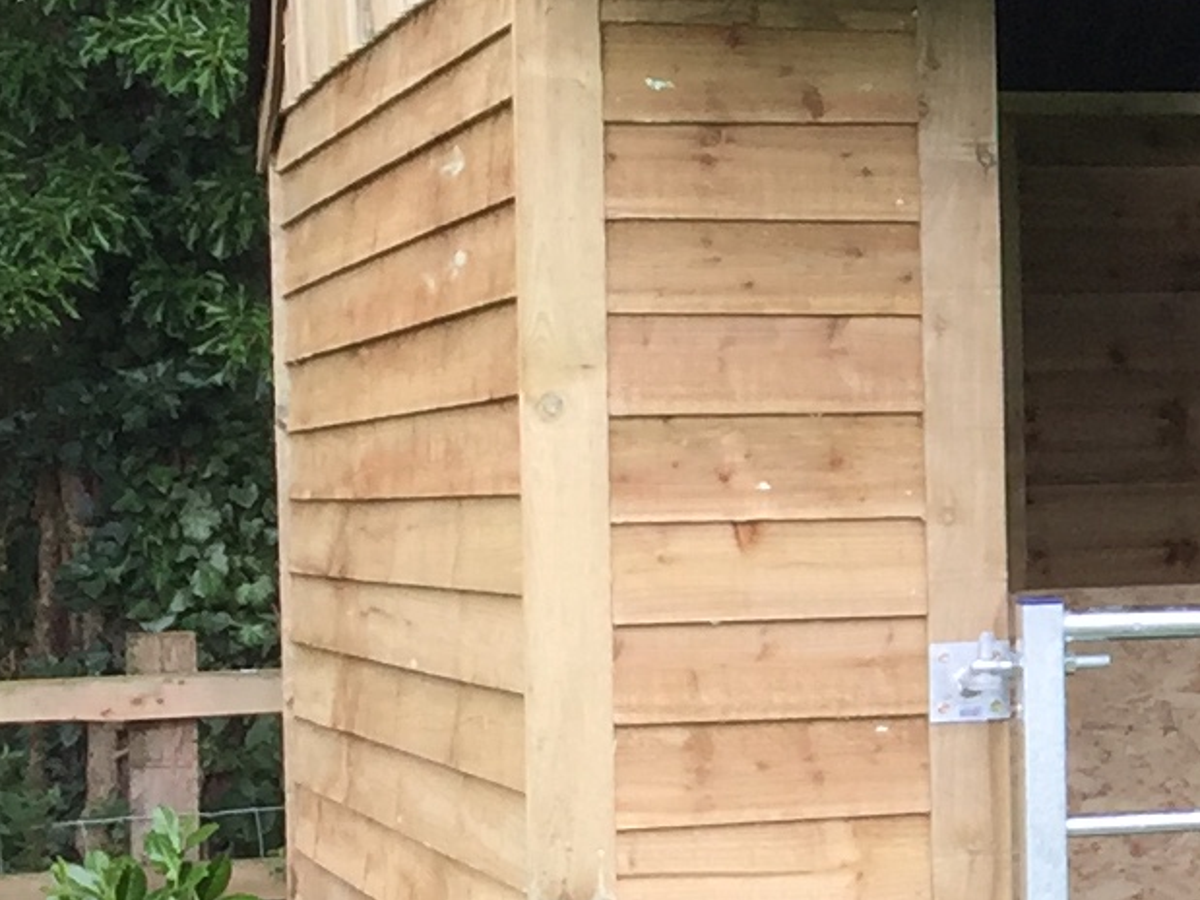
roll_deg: +1.2
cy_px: 434
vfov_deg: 9.7
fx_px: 5303
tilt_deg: -1.8
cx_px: 2497
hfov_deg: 11.5
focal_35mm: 153
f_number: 2.2
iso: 32
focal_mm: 4.15
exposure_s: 1/324
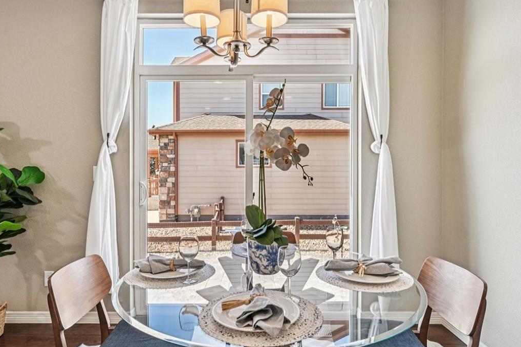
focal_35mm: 22
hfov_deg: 78.6
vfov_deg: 57.2
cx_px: 250
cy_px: 164
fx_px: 318
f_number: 11
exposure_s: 1/13
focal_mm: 14
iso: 400
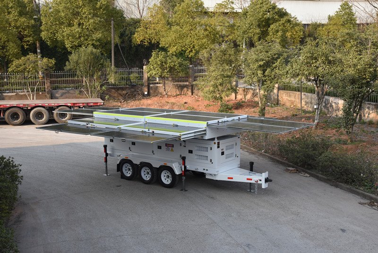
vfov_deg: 30.5
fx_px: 462
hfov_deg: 44.5
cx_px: 189
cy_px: 126
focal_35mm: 44
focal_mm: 44
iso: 1250
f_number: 10
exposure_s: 1/400
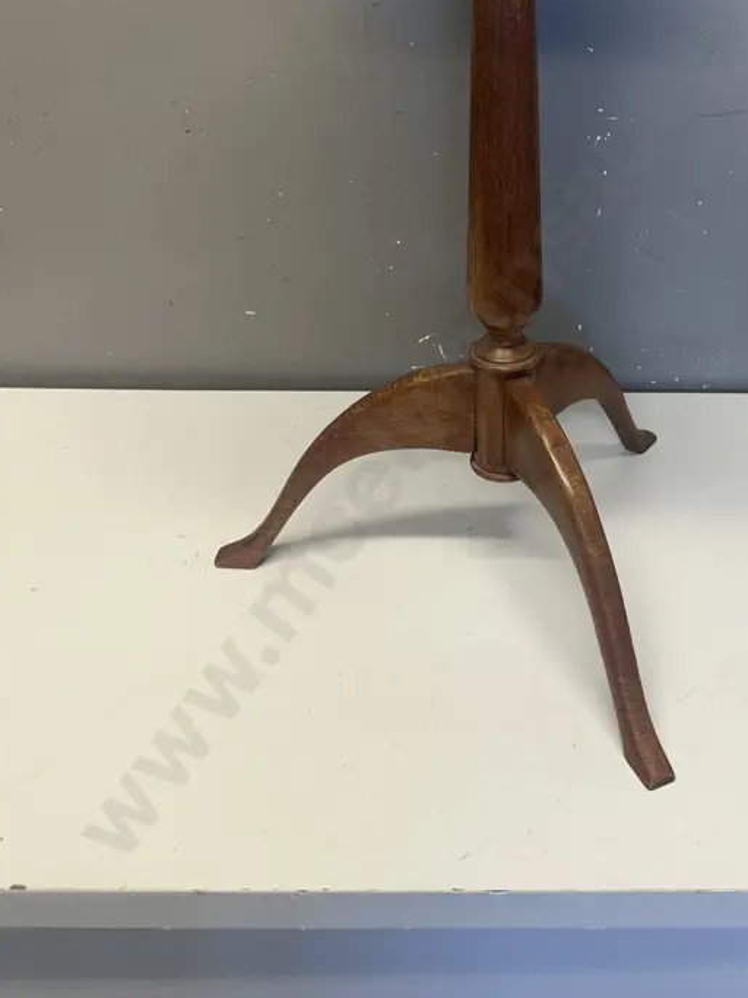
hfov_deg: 38.8
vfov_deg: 49.4
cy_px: 253
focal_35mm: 36
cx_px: 548
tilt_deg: -23.6
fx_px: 1038
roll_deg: -2.3
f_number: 1.78
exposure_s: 1/100
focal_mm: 6.86
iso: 100
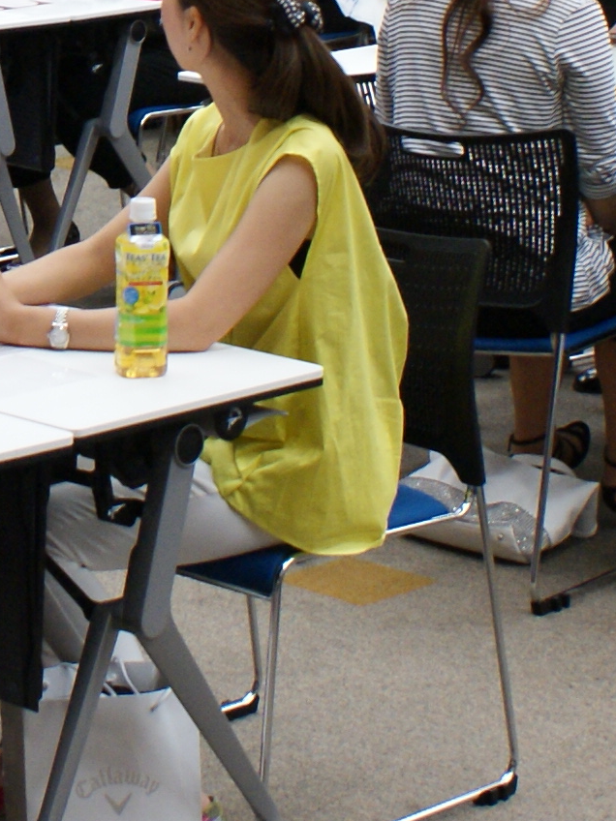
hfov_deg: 10.0
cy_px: -210
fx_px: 3440
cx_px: -168
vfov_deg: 13.2
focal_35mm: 145
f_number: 4
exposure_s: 1/40
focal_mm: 22
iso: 400
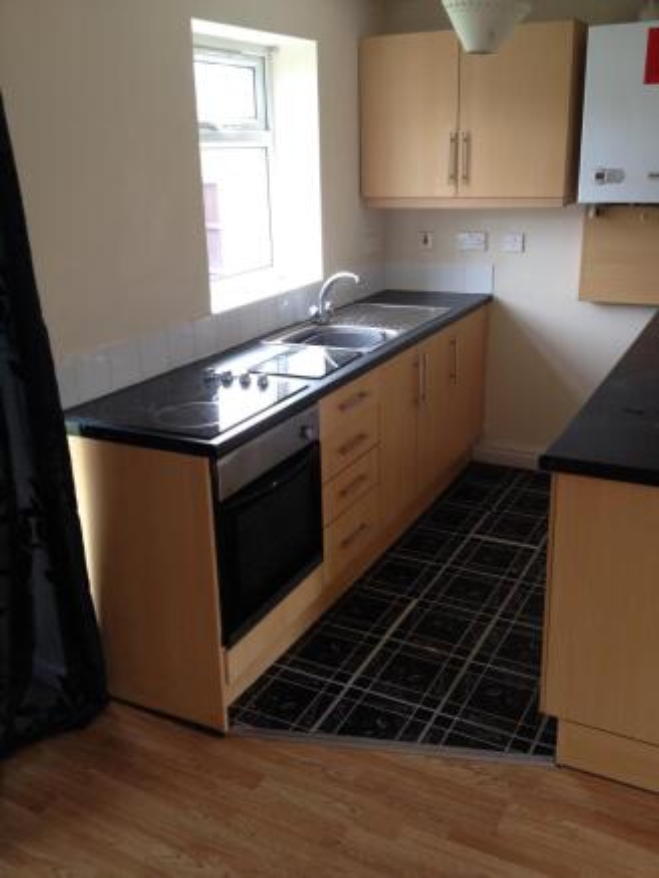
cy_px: 439
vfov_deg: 52.6
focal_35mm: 35
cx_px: 330
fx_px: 888
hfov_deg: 40.7
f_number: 2.4
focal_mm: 4.28
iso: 50
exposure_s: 1/24
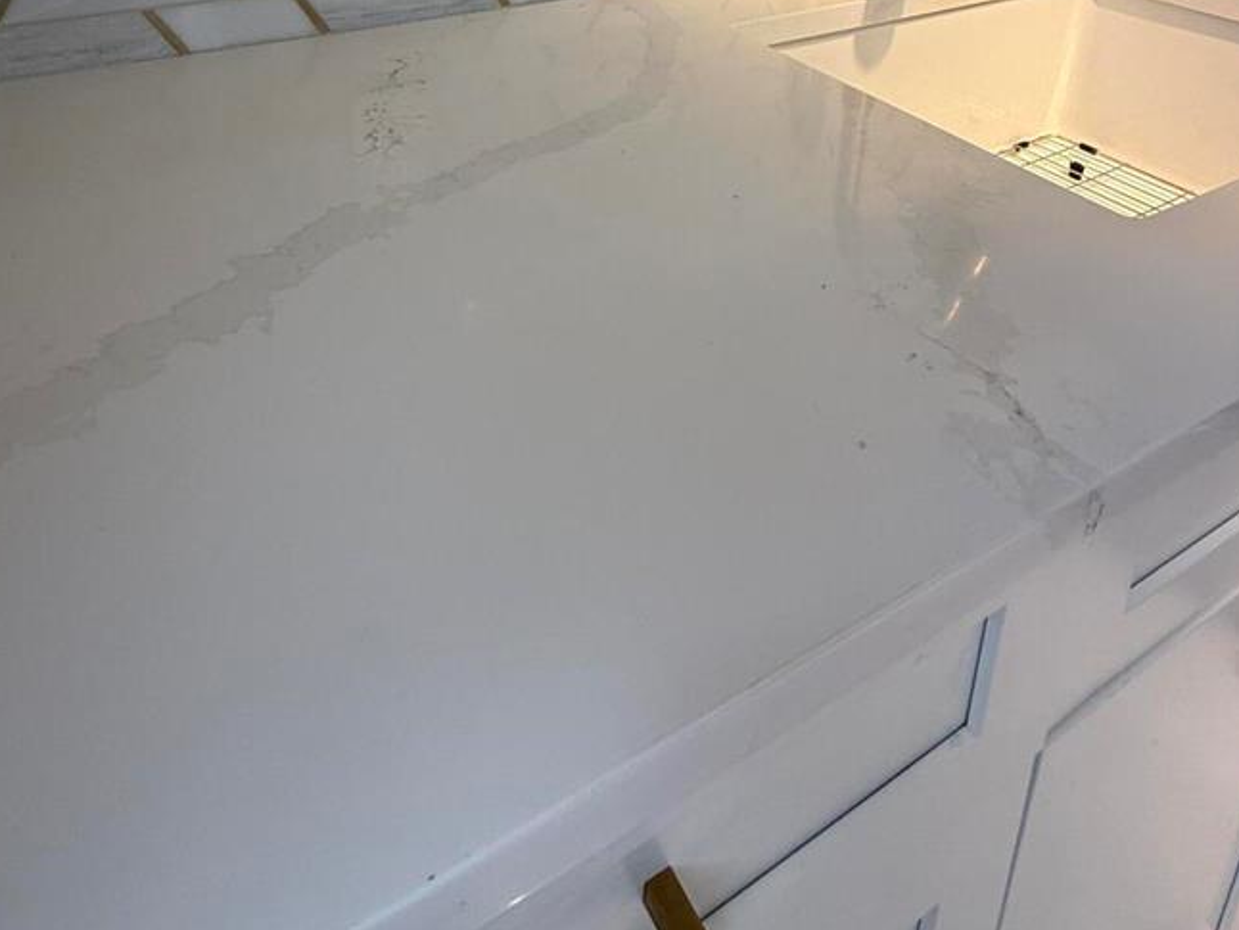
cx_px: 533
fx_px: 931
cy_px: -33
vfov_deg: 44.0
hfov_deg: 67.0
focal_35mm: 26
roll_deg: -1.6
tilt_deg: -16.2
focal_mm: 2.22
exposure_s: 1/99
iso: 80
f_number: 2.2
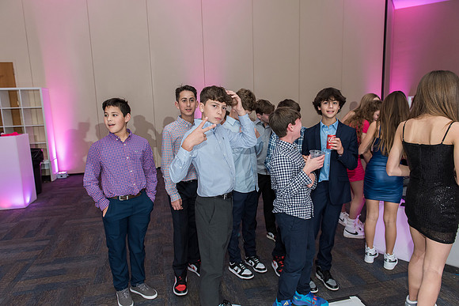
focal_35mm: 24
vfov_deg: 53.2
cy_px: 153
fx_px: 306
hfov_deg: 73.7
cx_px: 230
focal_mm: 24
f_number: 4
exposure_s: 1/100
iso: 1250
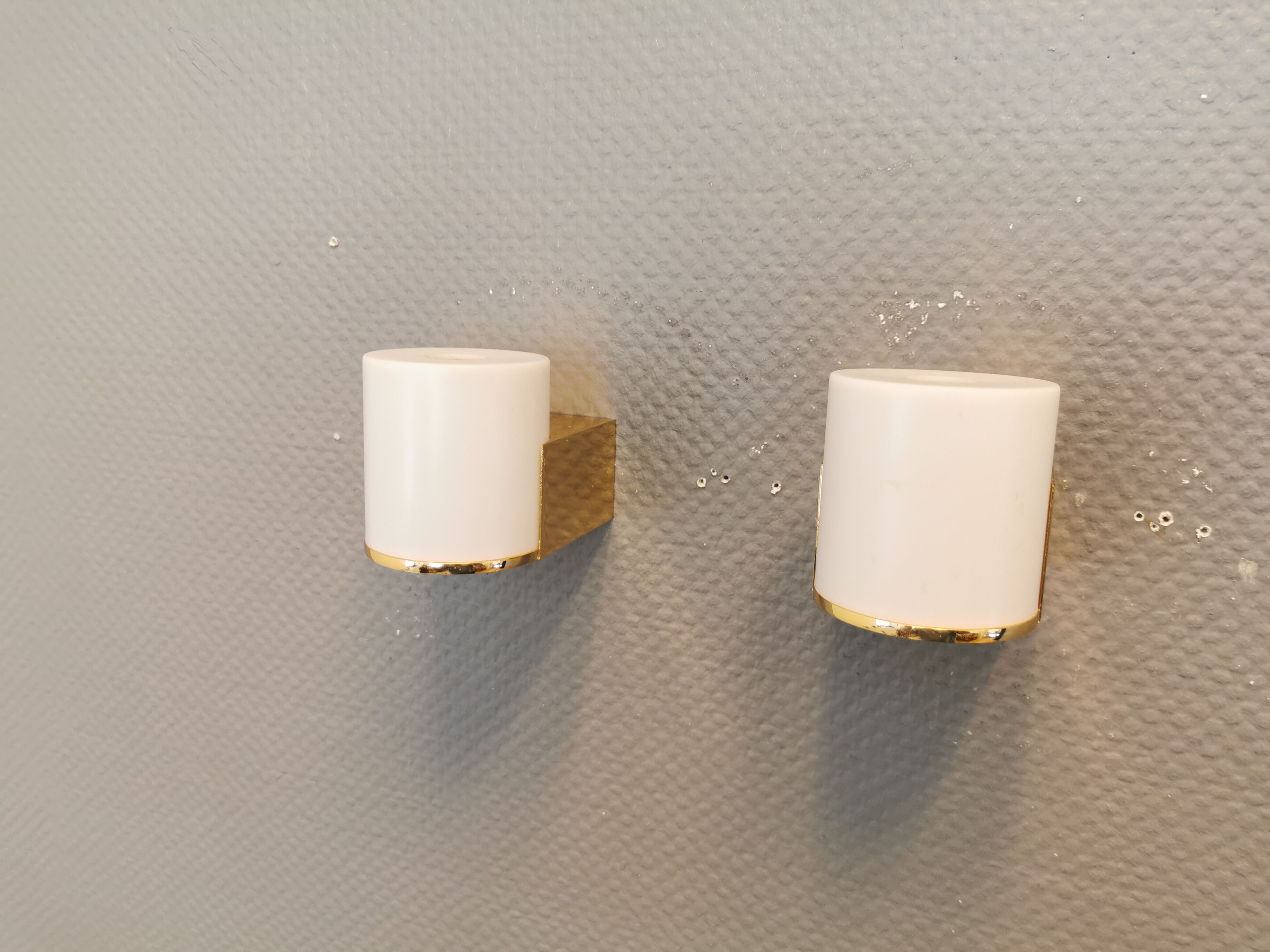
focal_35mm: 27
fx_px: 991
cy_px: 476
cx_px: 635
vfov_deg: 51.4
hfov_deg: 65.3
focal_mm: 5.56
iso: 100
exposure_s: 1/50
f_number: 1.6
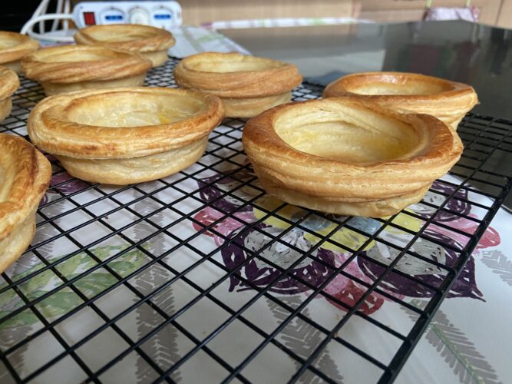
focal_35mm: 26
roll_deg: -1.2
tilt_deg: -30.1
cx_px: 256
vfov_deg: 53.0
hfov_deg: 67.3
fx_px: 384
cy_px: 192
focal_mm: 4.25
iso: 250
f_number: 1.8
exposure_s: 1/50
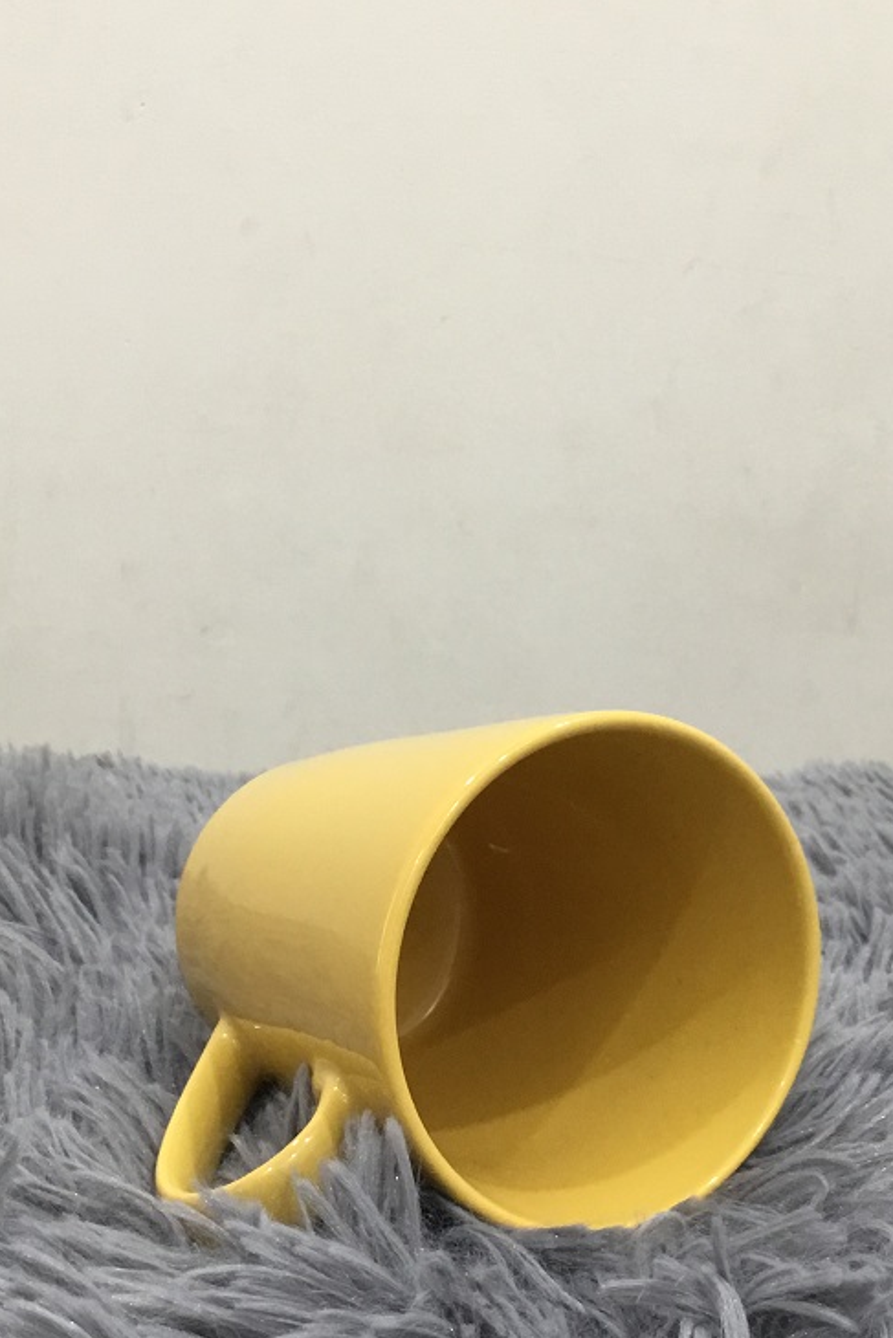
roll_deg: +1.1
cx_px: 495
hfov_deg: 25.5
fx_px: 1971
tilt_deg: -13.2
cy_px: 858
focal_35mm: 53
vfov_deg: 37.2
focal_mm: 3.3
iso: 125
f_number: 2.4
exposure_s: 1/33
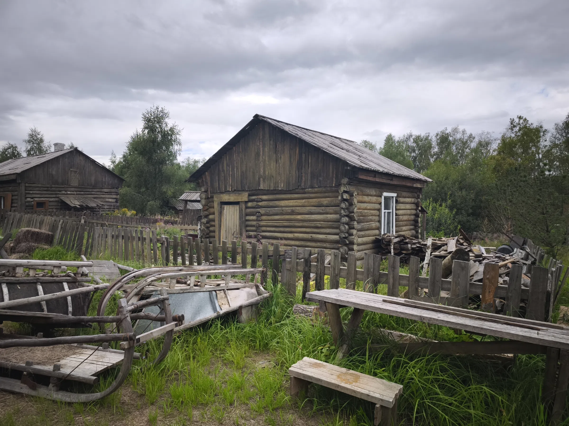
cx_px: 284
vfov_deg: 58.9
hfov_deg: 73.9
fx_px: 378
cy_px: 213
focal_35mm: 23
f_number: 1.6
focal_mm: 6.57
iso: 50
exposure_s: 1/1268
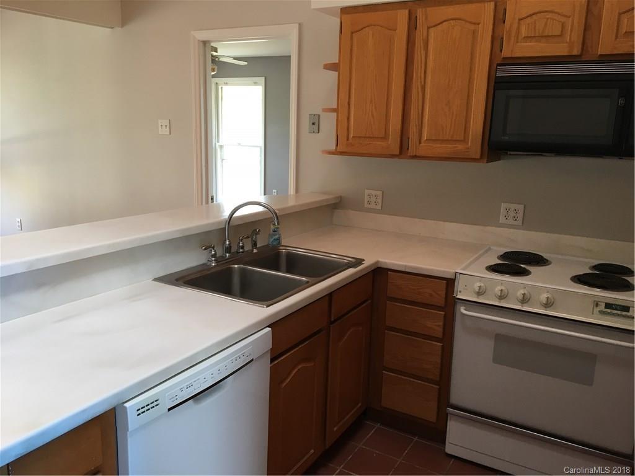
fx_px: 532
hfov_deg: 61.7
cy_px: 238
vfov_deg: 48.2
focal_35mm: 29
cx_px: 318
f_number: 2.2
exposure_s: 1/30
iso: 32
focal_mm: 4.15
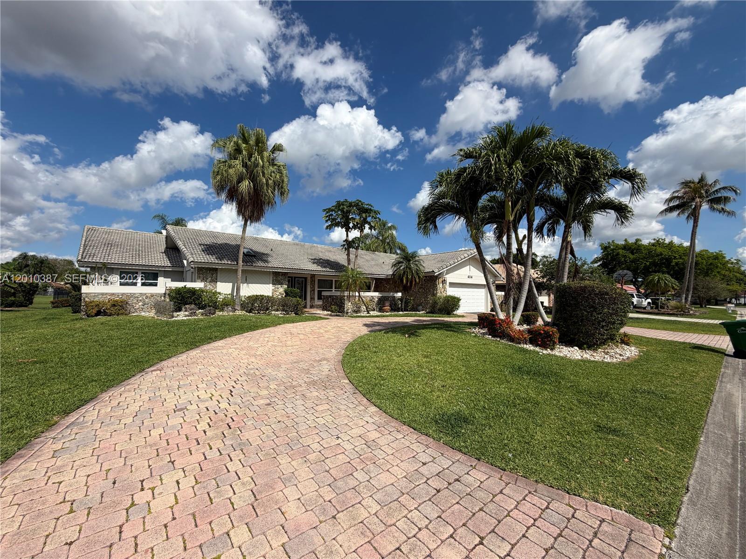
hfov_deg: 102.1
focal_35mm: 14
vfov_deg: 85.7
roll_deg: -0.6
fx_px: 302
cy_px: 280
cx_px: 373
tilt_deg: +3.8
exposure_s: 1/1464
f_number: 2.2
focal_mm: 2.22
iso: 20
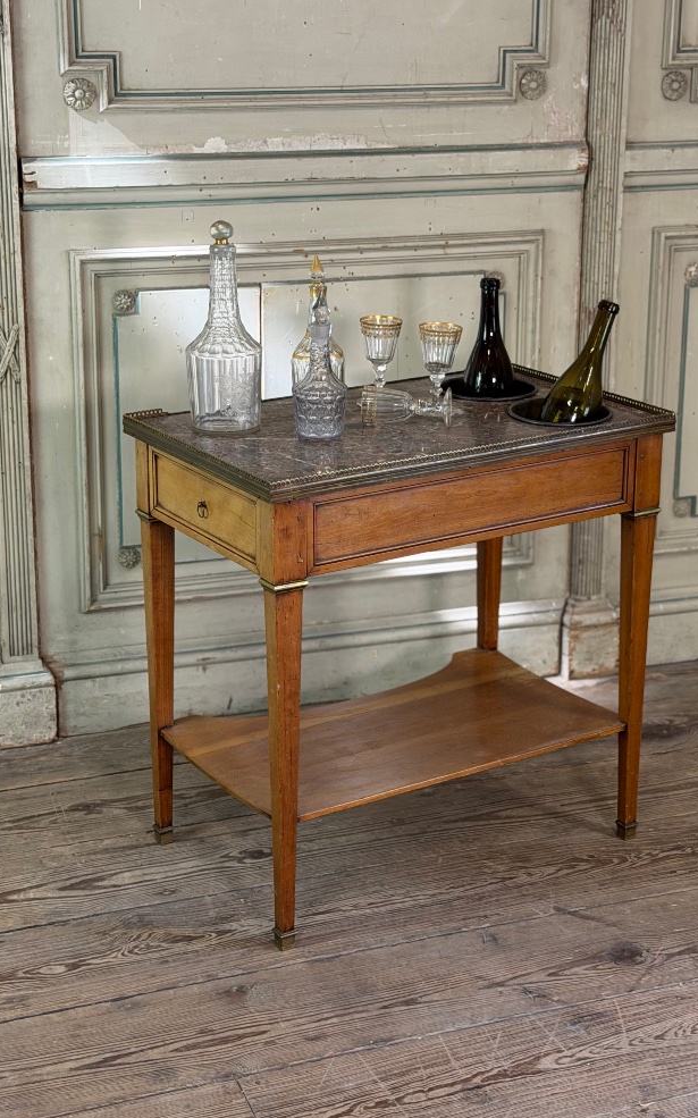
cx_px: 361
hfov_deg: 20.9
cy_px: 480
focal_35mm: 62
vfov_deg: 32.9
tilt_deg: -15.6
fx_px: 1888
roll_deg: +0.7
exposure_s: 1/50
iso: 125
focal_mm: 6.76
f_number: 1.78
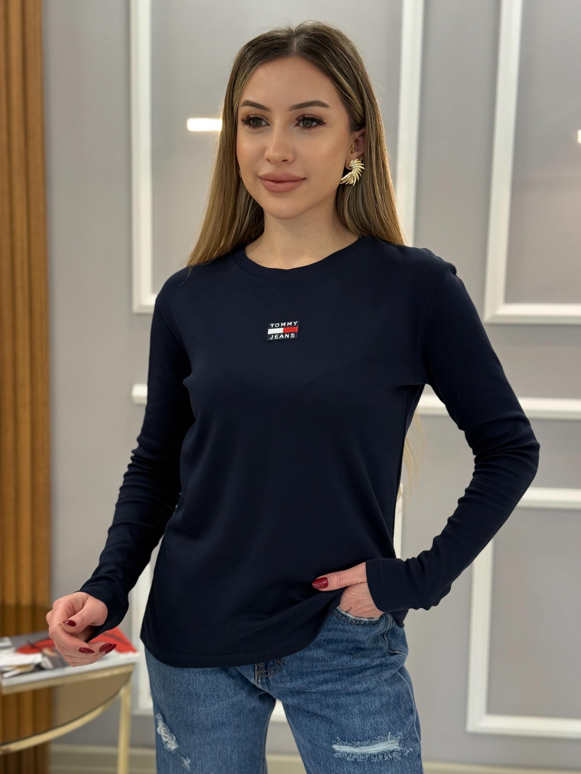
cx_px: 290
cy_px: 387
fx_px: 1074
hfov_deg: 30.3
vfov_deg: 39.7
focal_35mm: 48
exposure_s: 1/100
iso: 100
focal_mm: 6.76
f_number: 1.78
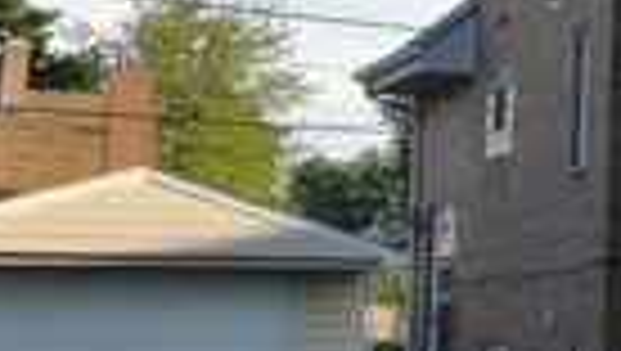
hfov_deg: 13.5
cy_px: 22
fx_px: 2242
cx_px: 1242
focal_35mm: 136
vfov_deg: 8.9
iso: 50
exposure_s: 1/243
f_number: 2
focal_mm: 4.04
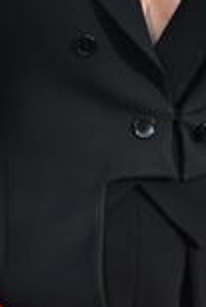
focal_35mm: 195
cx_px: -64
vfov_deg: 10.5
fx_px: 1670
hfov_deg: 7.0
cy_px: 198
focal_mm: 29
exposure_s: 1/500
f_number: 5
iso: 500
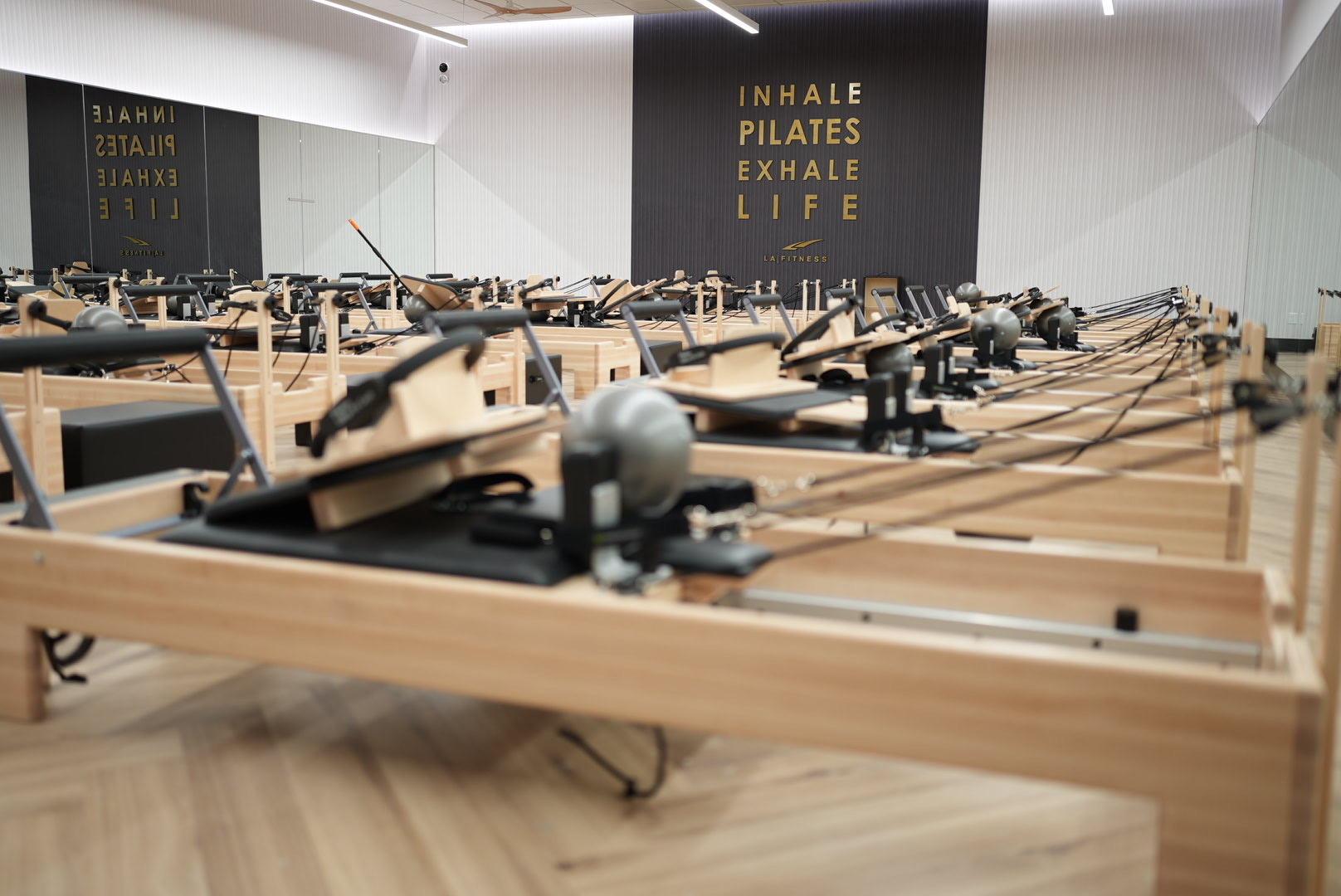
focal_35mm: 35
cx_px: 670
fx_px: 1305
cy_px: 448
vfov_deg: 37.9
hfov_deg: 54.4
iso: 80
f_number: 1.4
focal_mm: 35
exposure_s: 1/60
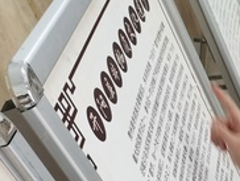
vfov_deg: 15.6
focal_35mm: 89
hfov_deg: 18.9
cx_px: 376
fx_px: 618
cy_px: 254
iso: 250
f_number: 1.8
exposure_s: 1/50
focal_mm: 5.58
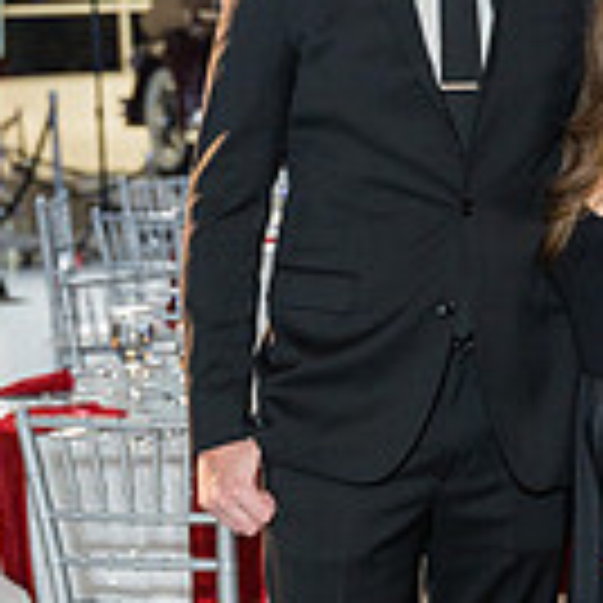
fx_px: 2601
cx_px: 508
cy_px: 338
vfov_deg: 13.2
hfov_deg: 13.1
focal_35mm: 132
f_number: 2.8
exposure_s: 1/250
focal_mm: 46.1
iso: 3200
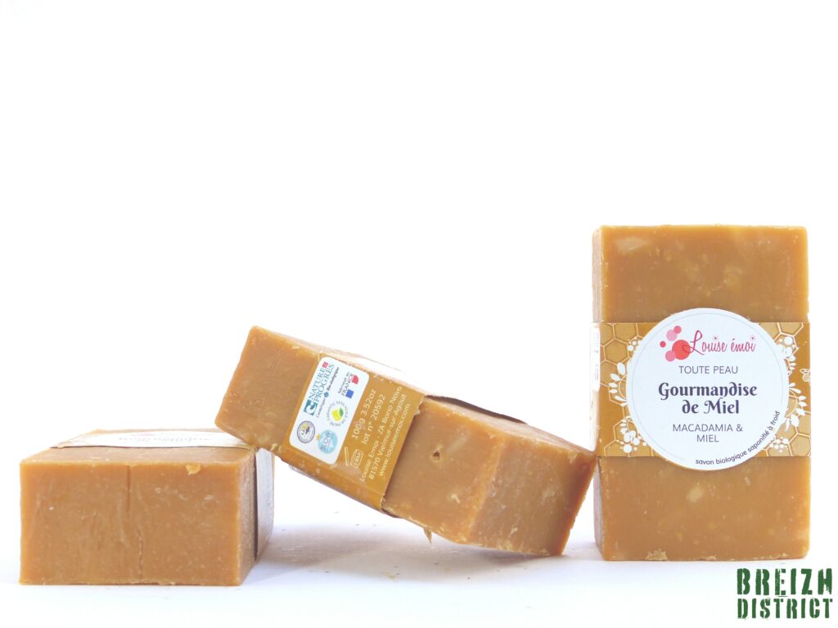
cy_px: 314
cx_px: 419
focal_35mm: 57
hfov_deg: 33.8
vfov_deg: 25.7
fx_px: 1380
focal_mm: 9.8
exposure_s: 1/100
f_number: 2.8
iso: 100
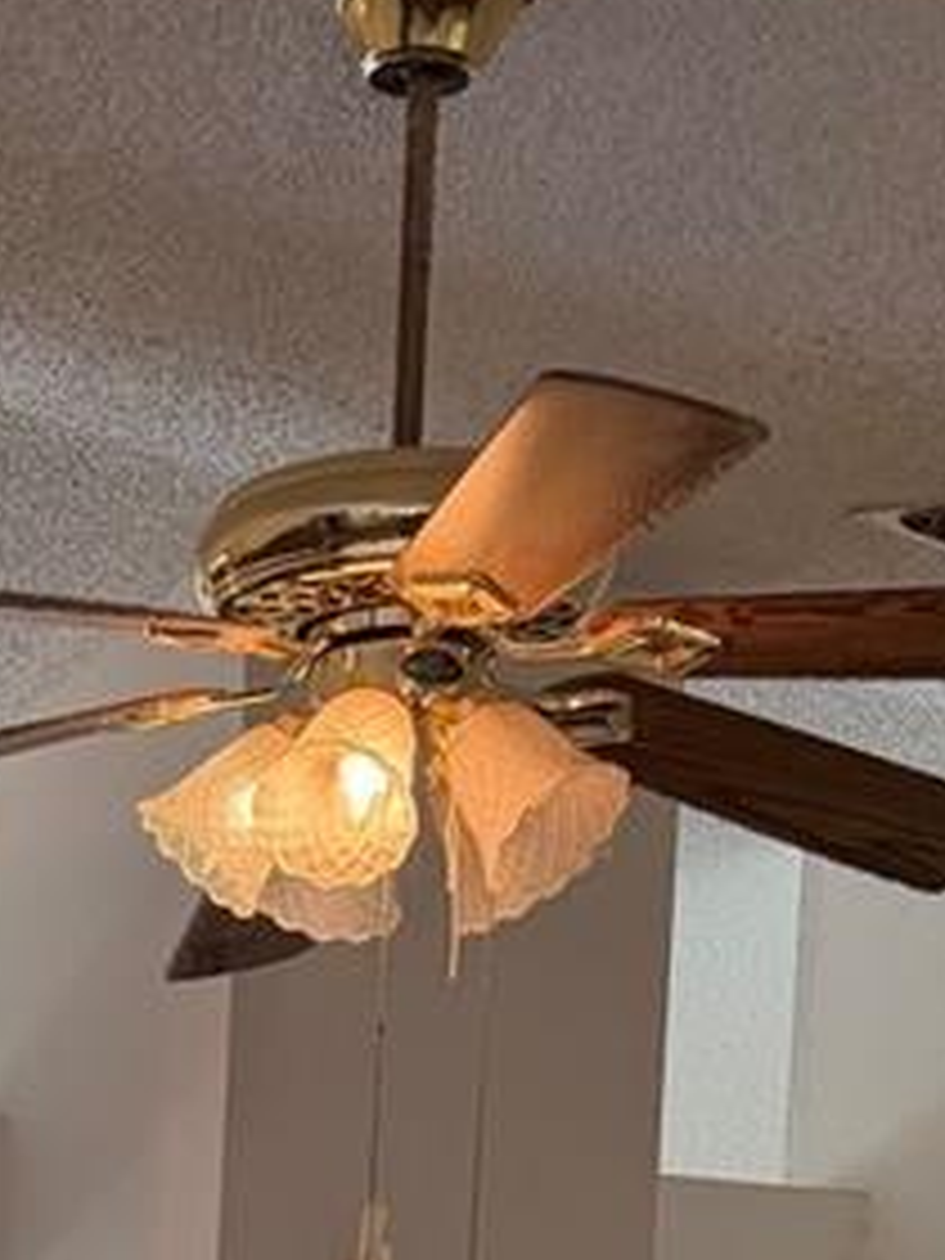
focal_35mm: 103
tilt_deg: -5.2
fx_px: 3749
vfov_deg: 16.3
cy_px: 2200
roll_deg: -2.2
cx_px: -531
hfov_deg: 13.4
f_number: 1.78
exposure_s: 1/120
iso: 200
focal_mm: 6.76
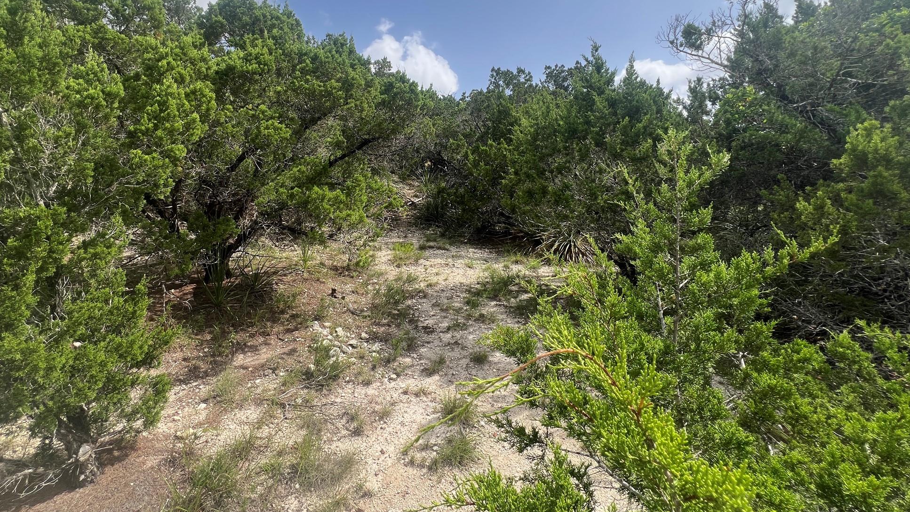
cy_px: 179
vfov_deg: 68.9
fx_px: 362
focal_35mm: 15
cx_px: 429
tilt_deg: +0.9
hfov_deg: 102.9
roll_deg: +2.9
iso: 32
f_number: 1.8
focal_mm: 1.57
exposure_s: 1/867
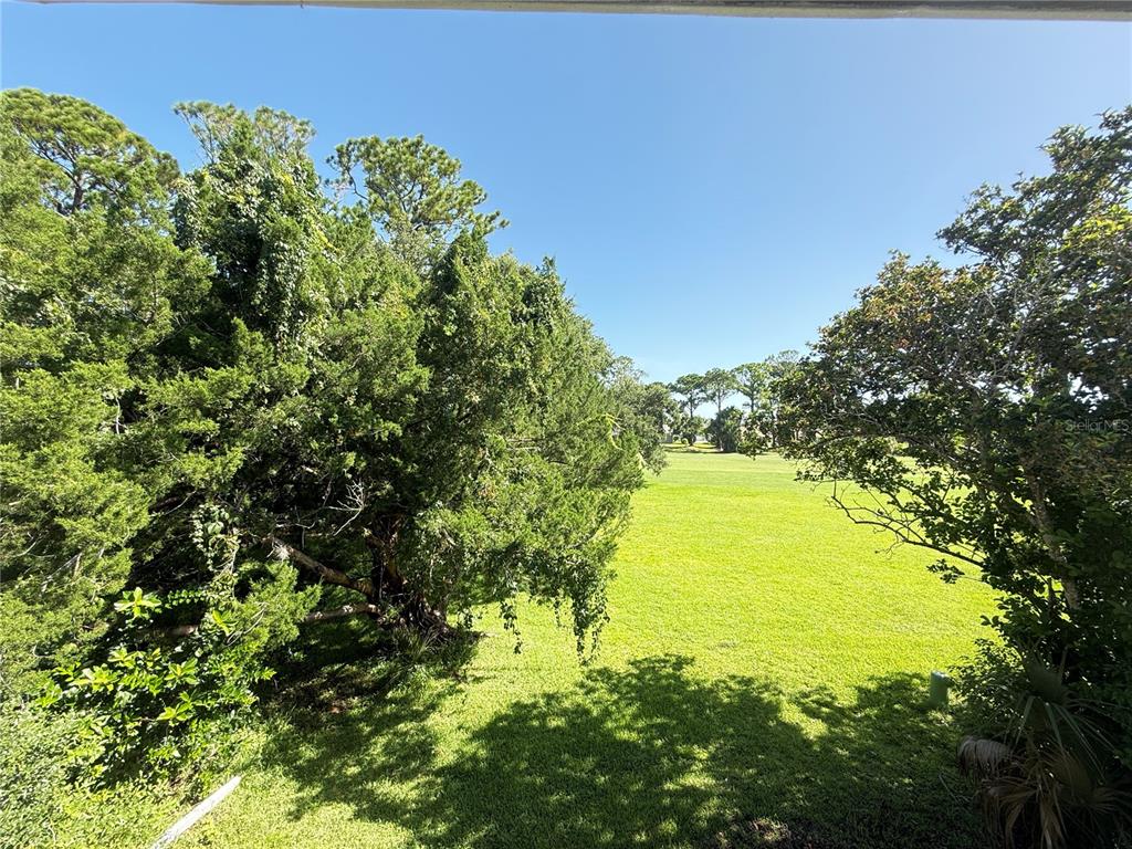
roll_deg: -1.4
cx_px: 566
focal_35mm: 14
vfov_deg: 85.7
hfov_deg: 102.1
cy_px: 424
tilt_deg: +0.5
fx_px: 458
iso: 50
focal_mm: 2.22
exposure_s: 1/217
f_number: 2.2
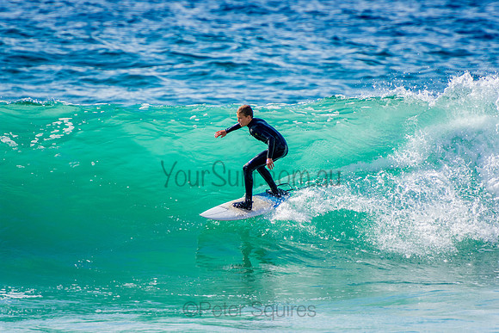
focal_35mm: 600
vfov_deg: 2.3
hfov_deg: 3.4
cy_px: 166
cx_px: 250
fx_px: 8318
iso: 320
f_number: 5.6
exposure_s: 1/2000
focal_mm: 400
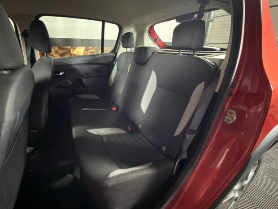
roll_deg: -1.0
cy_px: 104
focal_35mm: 16
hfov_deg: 94.5
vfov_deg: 78.1
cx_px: 139
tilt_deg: -23.8
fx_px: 128
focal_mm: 2.22
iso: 800
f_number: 2.2
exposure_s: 1/17
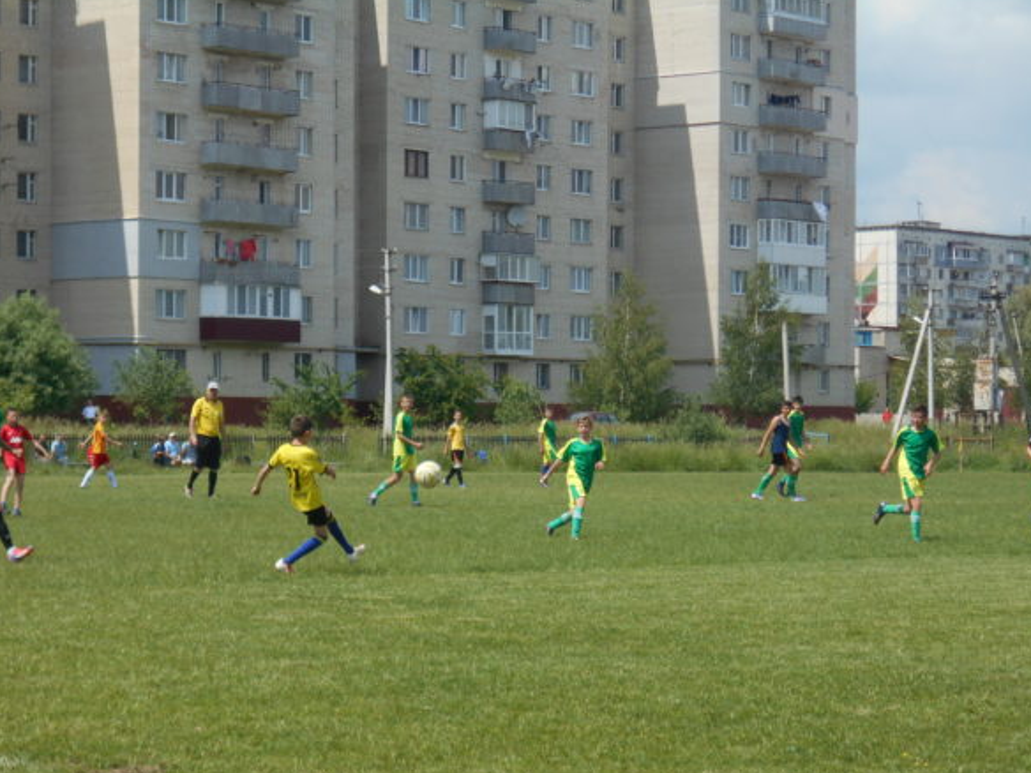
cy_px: 395
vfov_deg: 14.5
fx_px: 3038
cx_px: 505
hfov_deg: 19.3
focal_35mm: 102
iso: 80
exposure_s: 1/400
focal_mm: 17.6
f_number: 5.5
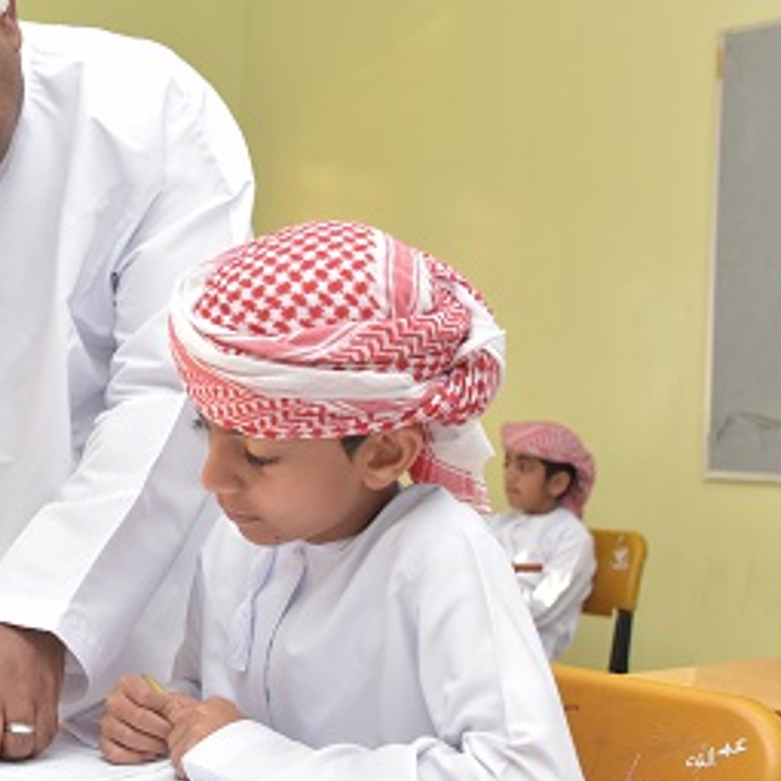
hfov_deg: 25.8
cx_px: 109
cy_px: 409
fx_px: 1659
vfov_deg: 26.5
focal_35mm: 65
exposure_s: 1/250
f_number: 6.3
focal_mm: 35
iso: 640
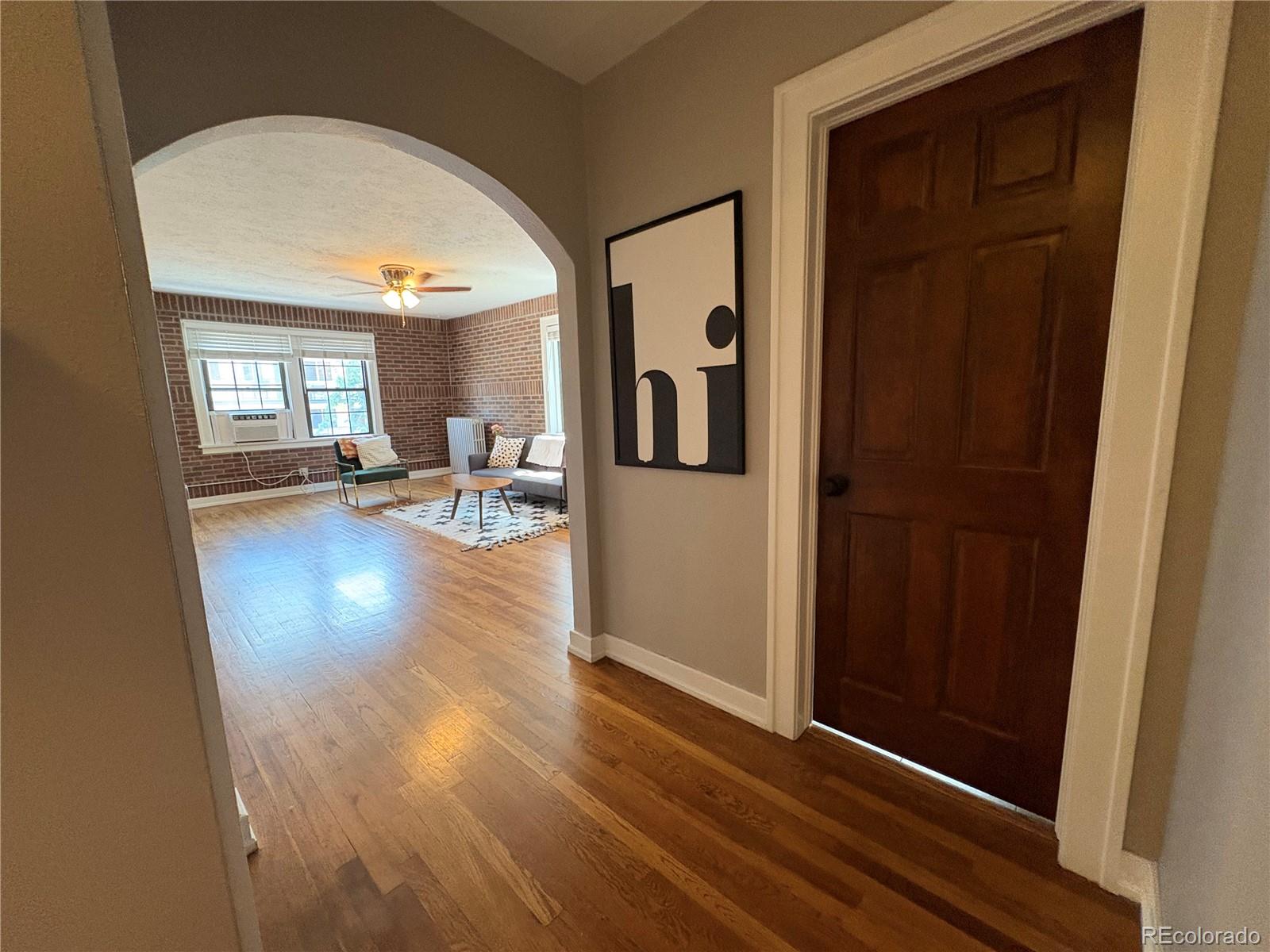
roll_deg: +2.6
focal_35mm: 14
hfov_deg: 102.1
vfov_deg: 85.7
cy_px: 476
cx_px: 635
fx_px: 514
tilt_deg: -7.8
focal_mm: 2.22
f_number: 2.2
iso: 500
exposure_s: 1/60
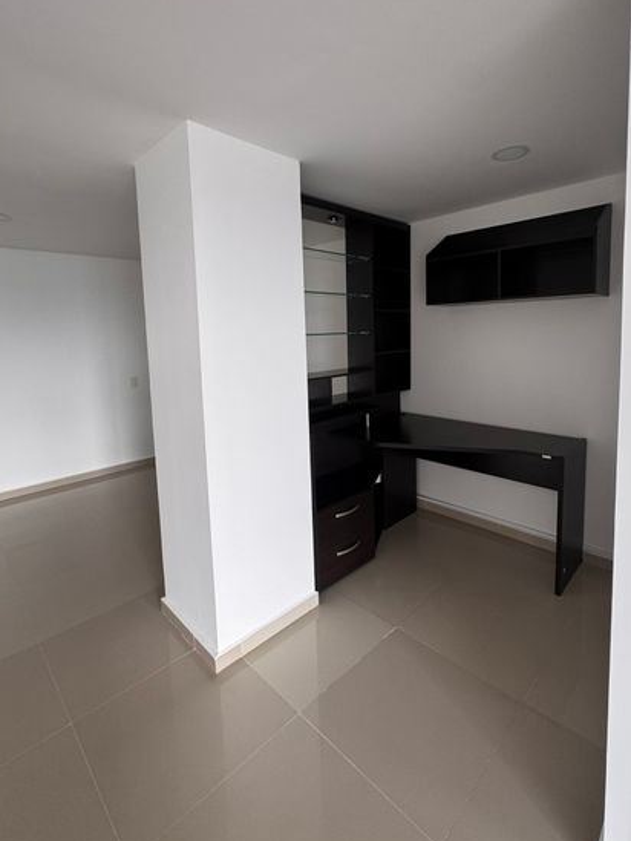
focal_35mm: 17
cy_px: 368
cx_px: 346
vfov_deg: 90.6
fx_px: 413
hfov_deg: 74.6
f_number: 2.2
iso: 100
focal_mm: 2.22
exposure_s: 1/99
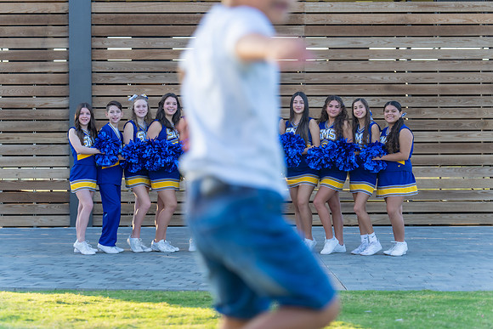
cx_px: 246
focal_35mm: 90
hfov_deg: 22.6
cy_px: 164
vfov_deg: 15.2
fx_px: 1233
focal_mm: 90
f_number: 4
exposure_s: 1/320
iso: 250
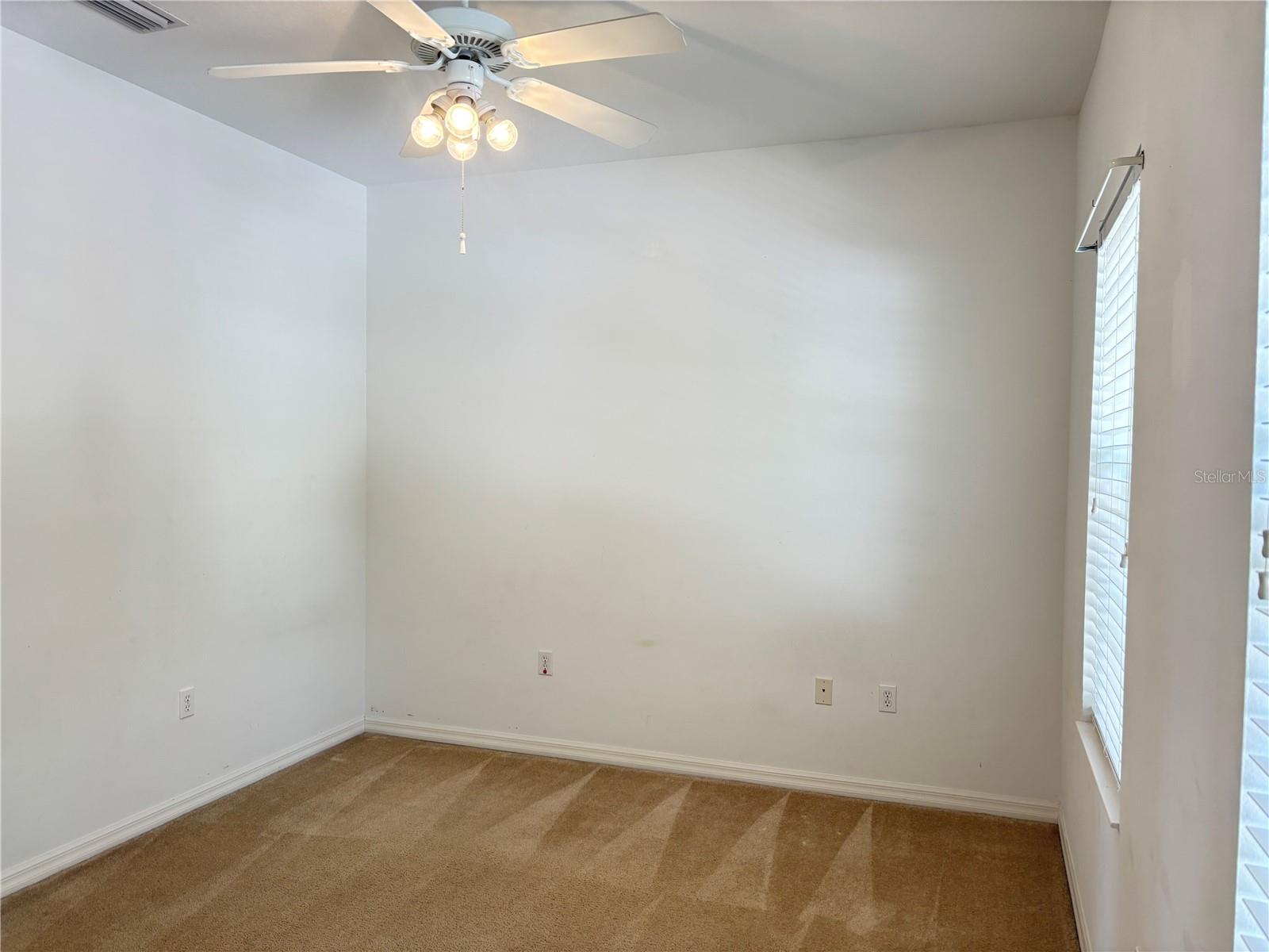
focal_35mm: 26
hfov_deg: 67.3
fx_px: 953
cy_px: 476
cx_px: 634
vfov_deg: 53.1
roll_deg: -0.7
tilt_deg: -2.3
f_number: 1.6
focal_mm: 5.96
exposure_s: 1/60
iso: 100
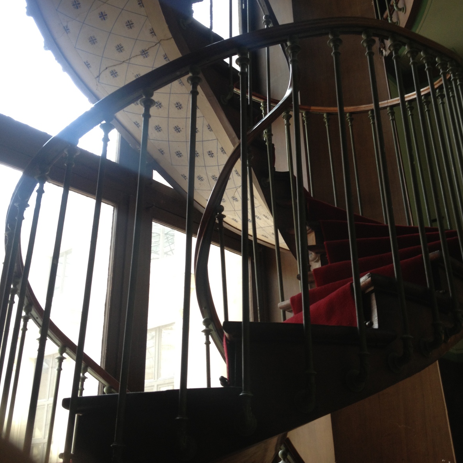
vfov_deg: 39.9
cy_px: 186
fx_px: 636
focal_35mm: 42
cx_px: 234
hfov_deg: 40.0
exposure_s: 1/20
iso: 64
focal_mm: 4.28
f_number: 2.4
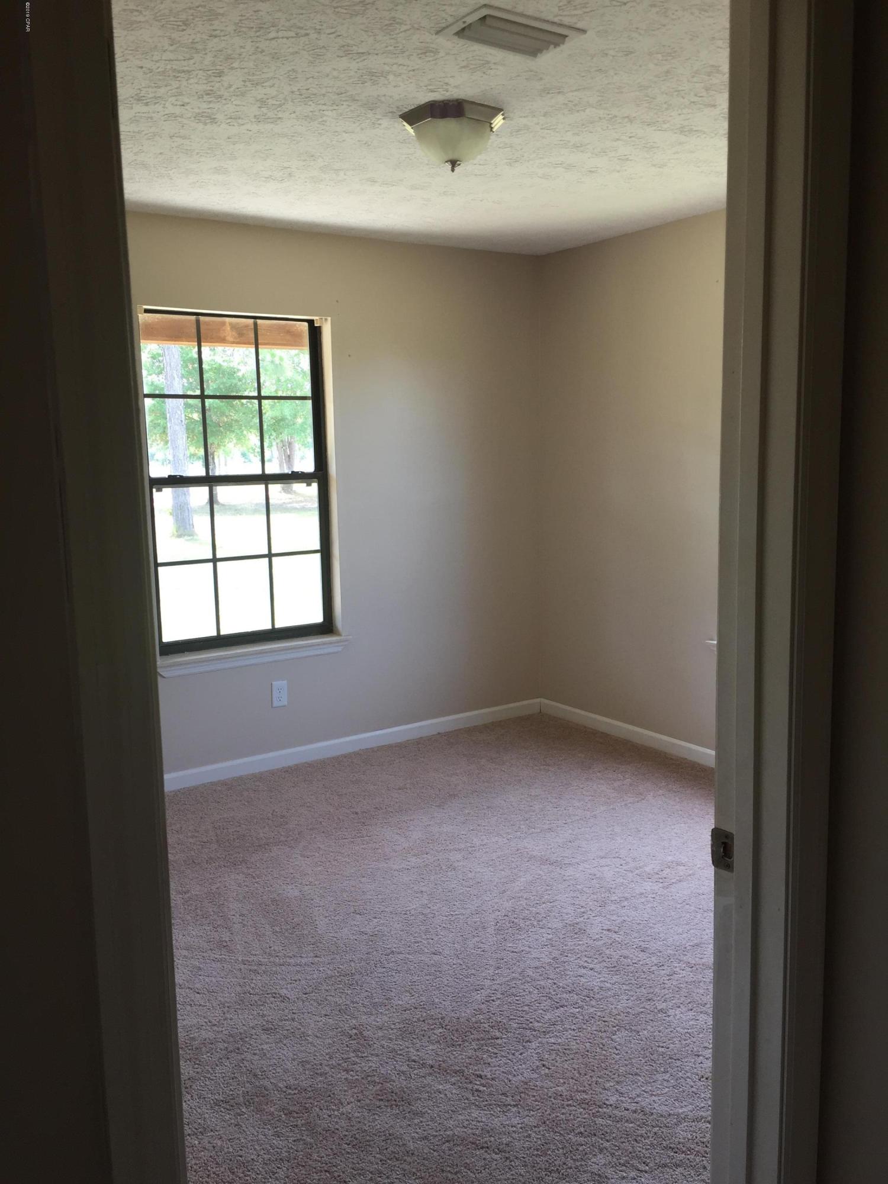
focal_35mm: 29
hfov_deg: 48.2
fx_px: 992
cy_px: 592
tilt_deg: -8.5
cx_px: 444
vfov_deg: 61.7
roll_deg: +1.9
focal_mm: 4.15
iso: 40
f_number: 2.2
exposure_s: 1/60
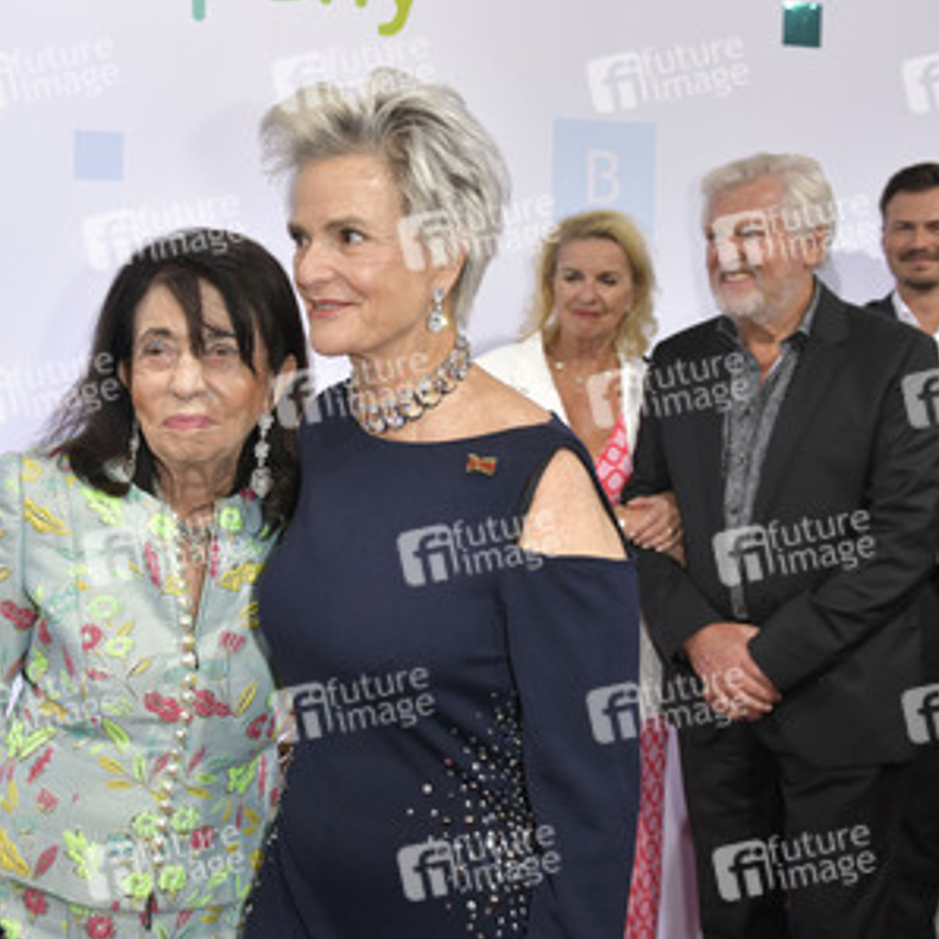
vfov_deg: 37.6
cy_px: 470
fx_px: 1381
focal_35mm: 45
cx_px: 395
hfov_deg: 37.5
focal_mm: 35
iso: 320
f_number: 7.1
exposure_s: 1/160
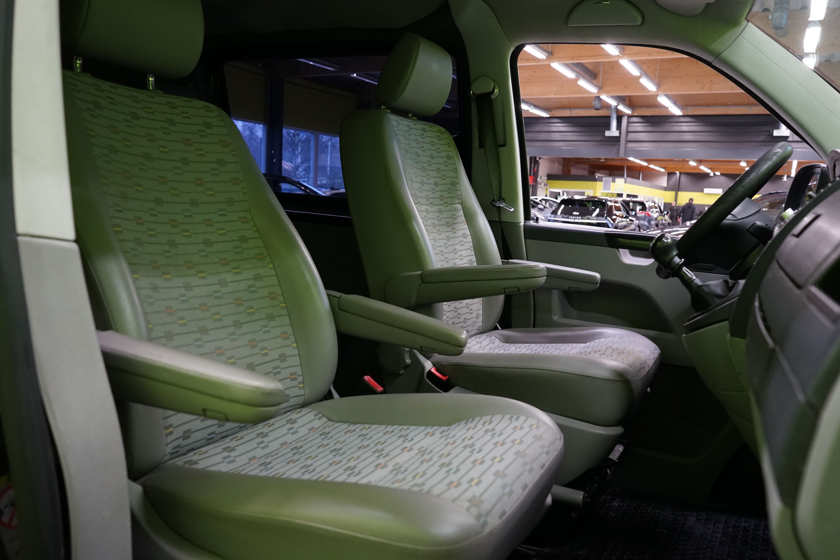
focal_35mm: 28
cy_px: 280
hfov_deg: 65.5
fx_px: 653
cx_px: 420
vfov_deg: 46.4
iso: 1600
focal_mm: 28
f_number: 5.6
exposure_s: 1/25
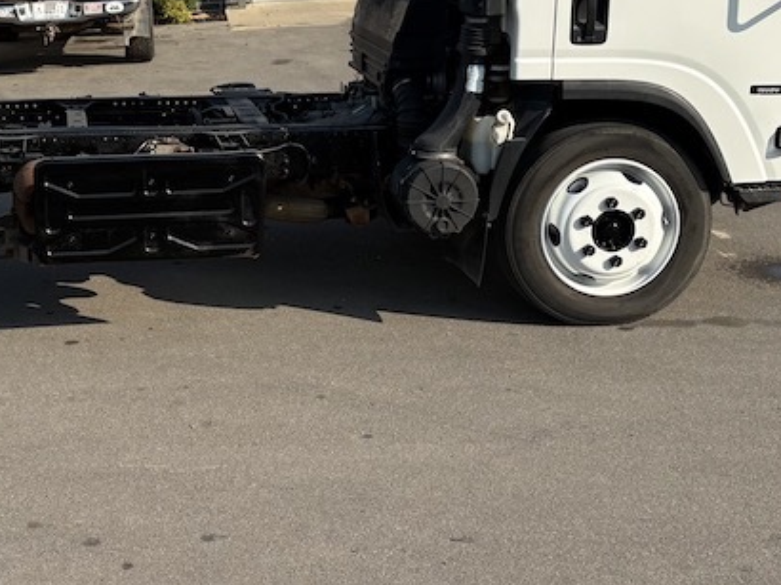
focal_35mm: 65
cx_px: 156
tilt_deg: -6.9
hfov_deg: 29.2
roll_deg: +5.6
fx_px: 1466
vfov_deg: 22.4
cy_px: 149
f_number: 1.6
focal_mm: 5.96
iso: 50
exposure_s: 1/3125
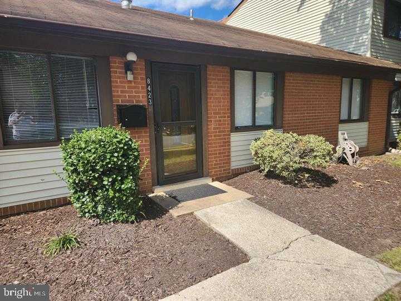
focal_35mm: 23
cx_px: 200
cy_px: 150
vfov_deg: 58.9
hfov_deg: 73.9
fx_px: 266
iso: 20
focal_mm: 5.4
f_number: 1.8
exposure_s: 1/1135
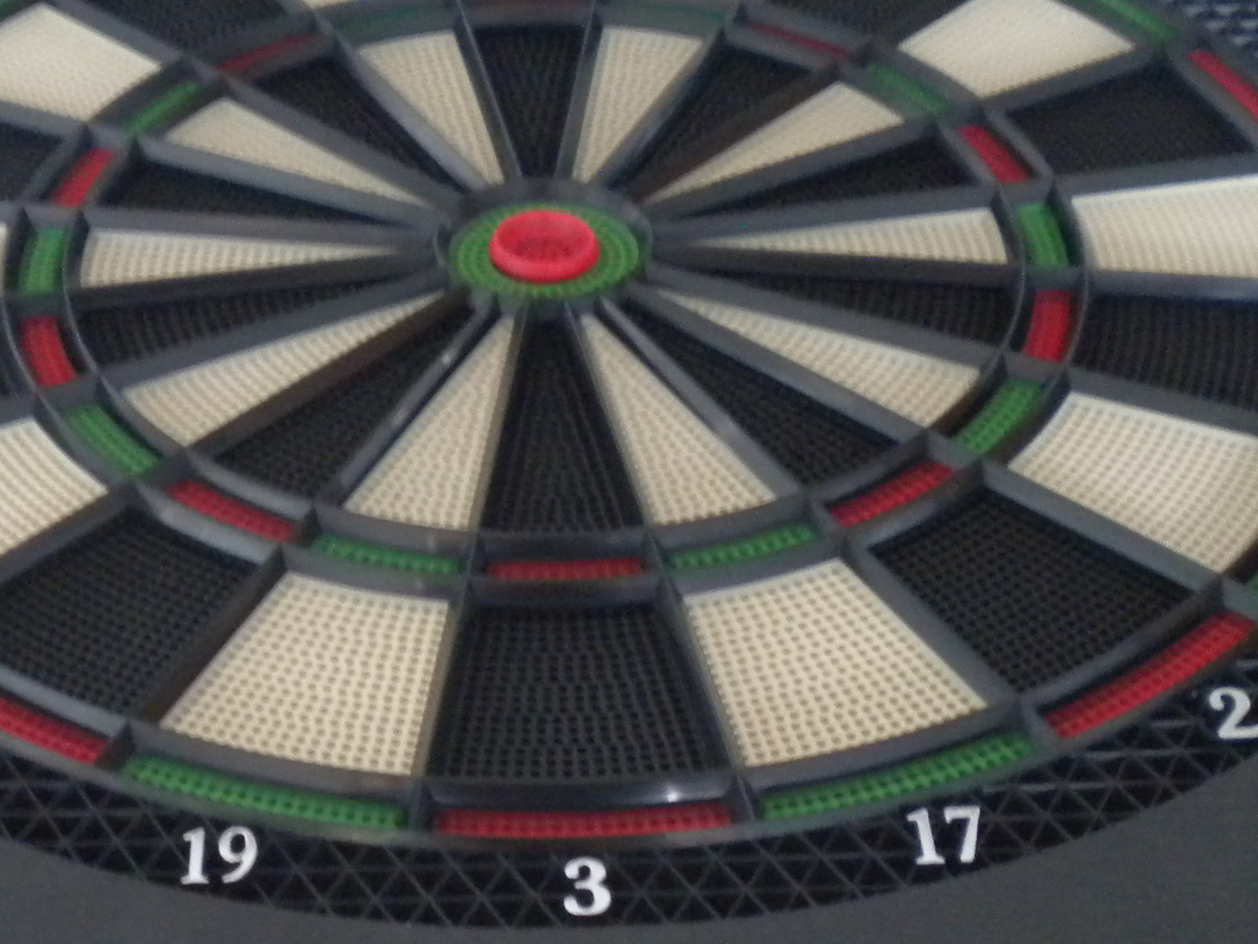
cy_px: 720
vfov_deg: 20.3
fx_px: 2617
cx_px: 515
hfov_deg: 27.0
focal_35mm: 72
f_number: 3.1
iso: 400
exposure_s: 1/6.8
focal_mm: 6.3
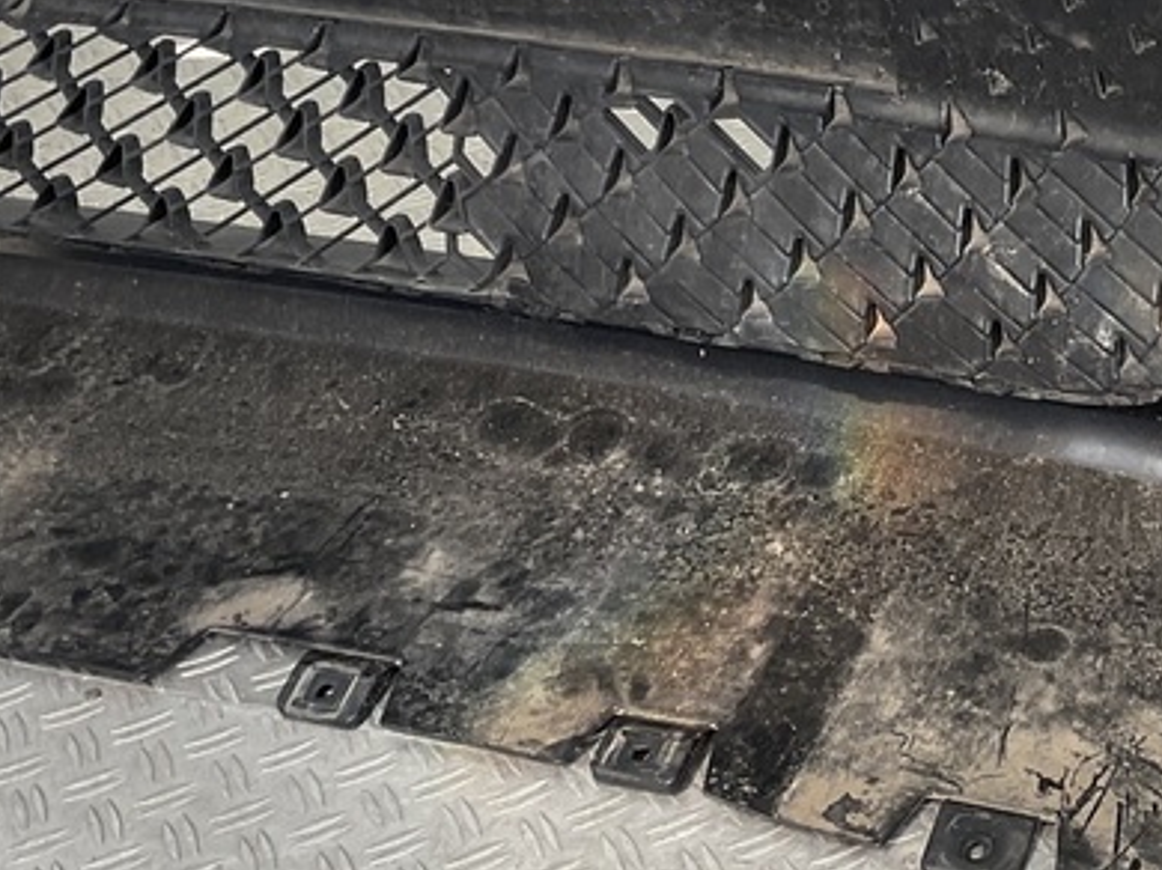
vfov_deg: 19.4
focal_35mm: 75
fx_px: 2516
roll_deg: +1.9
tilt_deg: -31.1
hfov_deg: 25.2
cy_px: 191
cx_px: 1052
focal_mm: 3
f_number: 1.8
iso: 25
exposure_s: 1/120
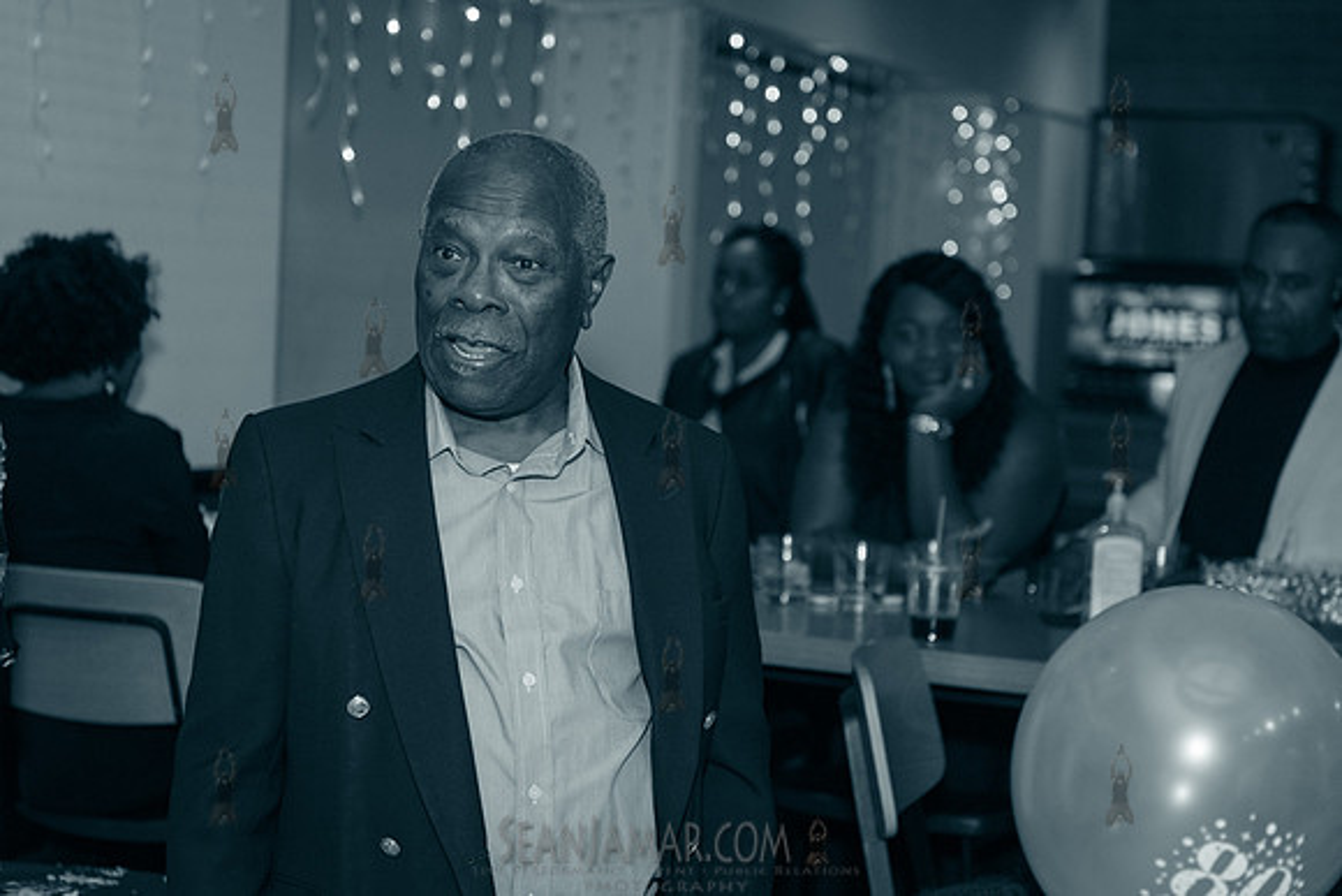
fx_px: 2312
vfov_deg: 21.9
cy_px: 448
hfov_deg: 32.4
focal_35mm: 62
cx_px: 671
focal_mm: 62
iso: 1250
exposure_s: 1/400
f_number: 3.5
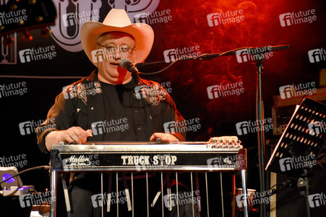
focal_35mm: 128
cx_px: 163
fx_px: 1154
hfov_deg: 16.1
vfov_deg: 10.7
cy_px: 108
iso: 3200
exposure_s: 1/160
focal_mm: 85
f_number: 5.3
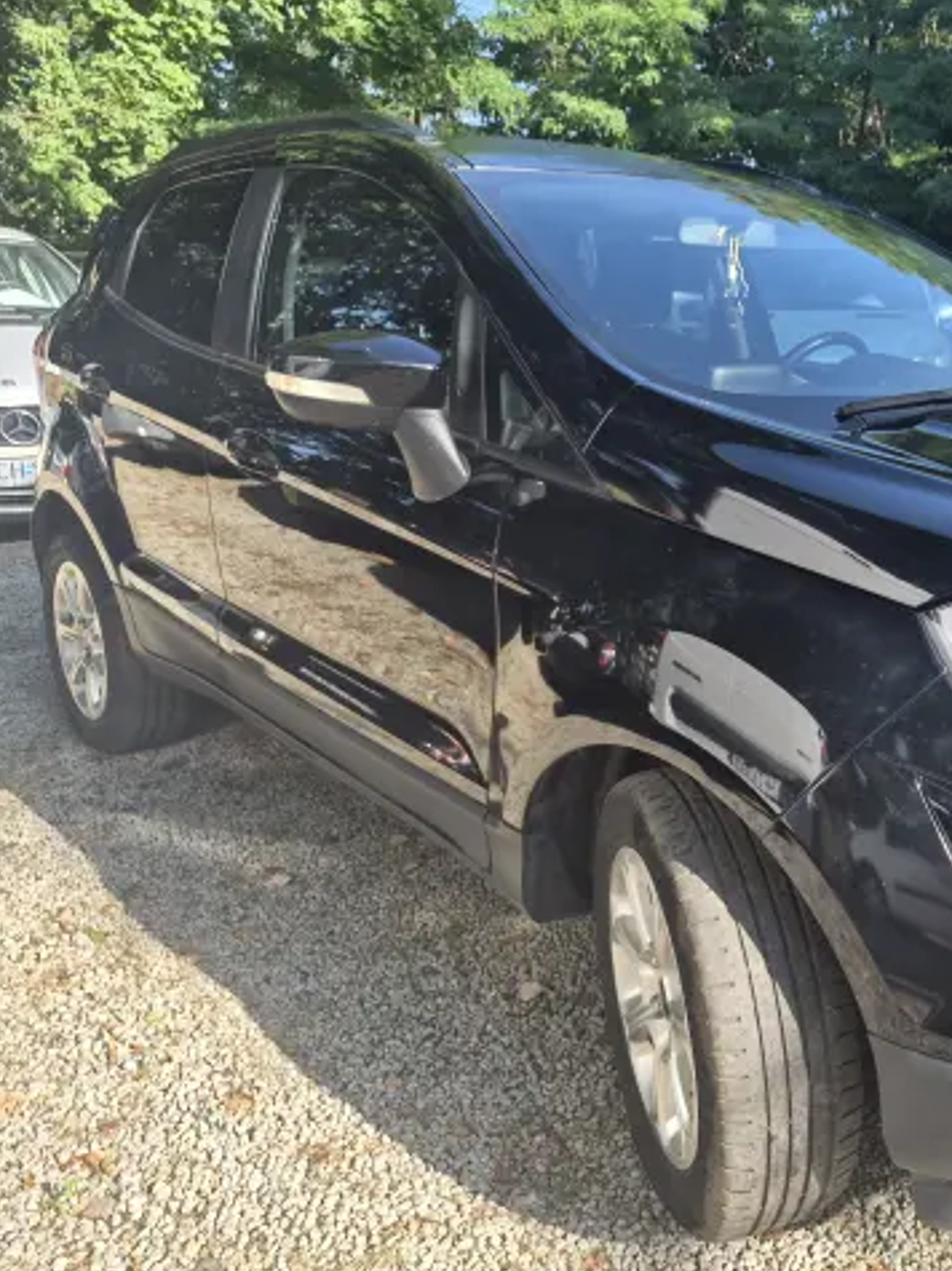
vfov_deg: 58.4
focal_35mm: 31
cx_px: 810
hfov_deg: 42.6
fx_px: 1137
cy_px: 631
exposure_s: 1/1429
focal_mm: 5.4
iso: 80
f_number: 1.8
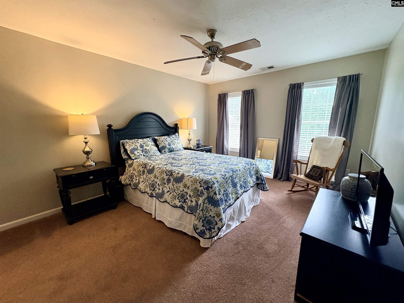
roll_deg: +1.1
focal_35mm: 14
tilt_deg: -8.6
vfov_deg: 85.7
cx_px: 202
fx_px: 163
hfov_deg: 102.1
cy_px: 152
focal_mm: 2.22
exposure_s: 1/120
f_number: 2.2
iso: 400
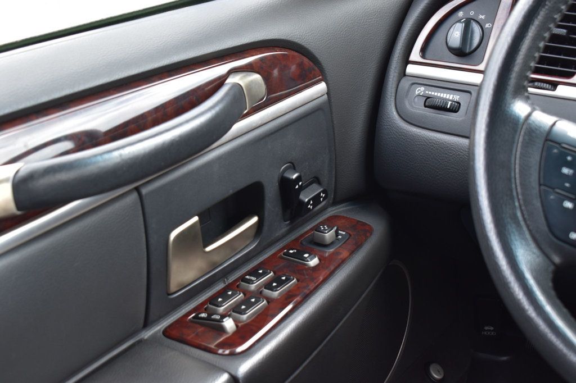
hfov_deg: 33.4
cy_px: 192
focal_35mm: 60
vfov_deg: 22.6
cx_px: 288
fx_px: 960
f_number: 8
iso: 400
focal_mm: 40
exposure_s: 1/60
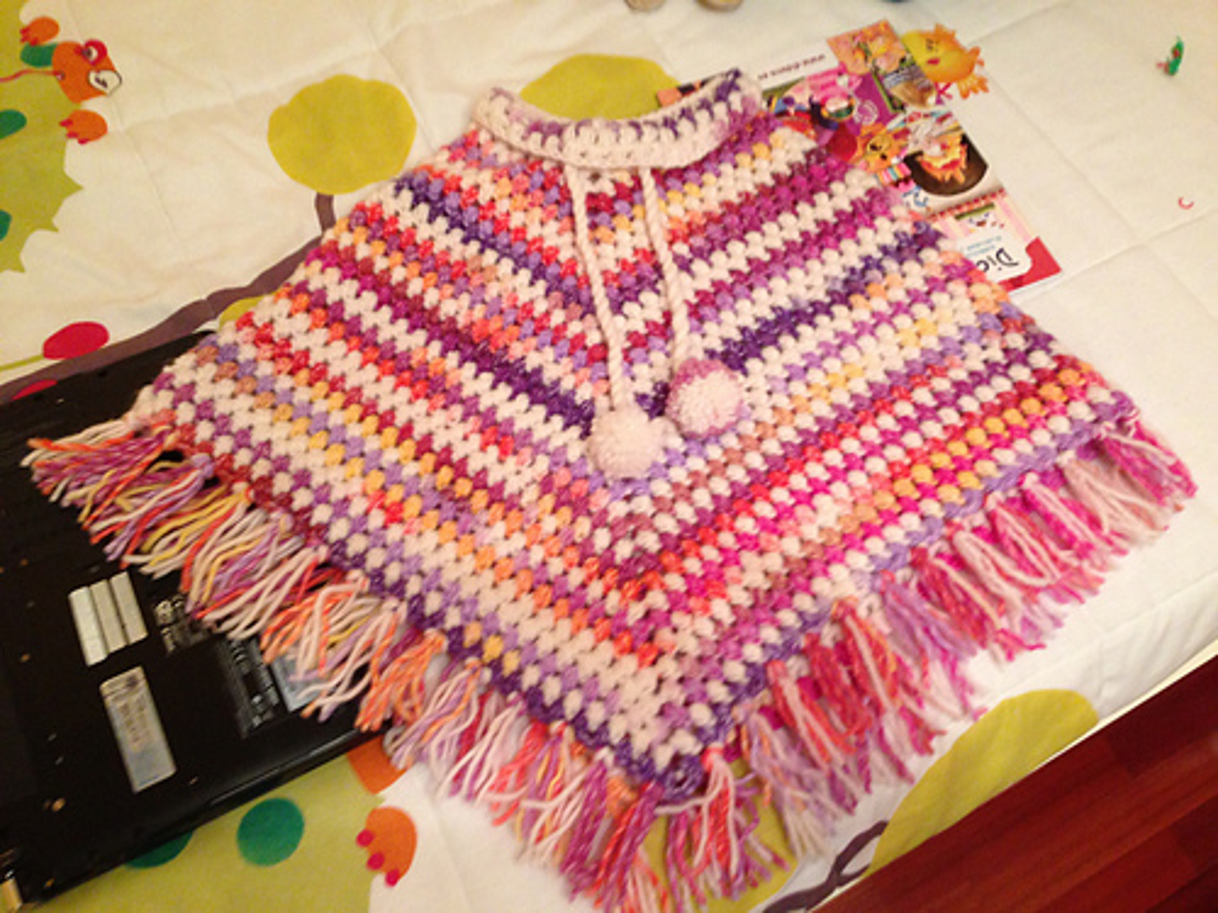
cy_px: 456
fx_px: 1161
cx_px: 609
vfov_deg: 42.9
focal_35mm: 33
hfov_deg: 55.4
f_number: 2.4
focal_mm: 4.13
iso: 250
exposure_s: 1/20
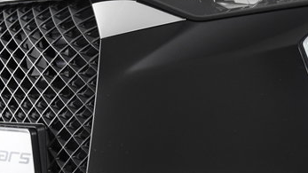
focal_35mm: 130
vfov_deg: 9.3
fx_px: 1061
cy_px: 126
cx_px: 331
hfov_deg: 16.1
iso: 1600
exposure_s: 1/80
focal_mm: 28
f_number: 4.5
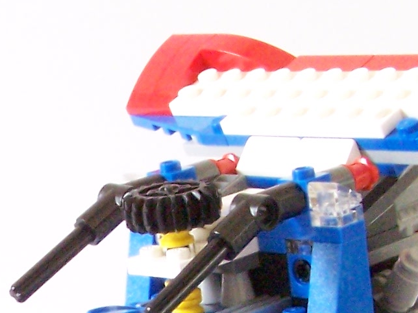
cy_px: 416
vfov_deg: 9.6
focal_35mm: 152
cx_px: 84
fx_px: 1835
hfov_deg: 12.9
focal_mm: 6.3
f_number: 6.3
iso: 400
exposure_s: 1/15
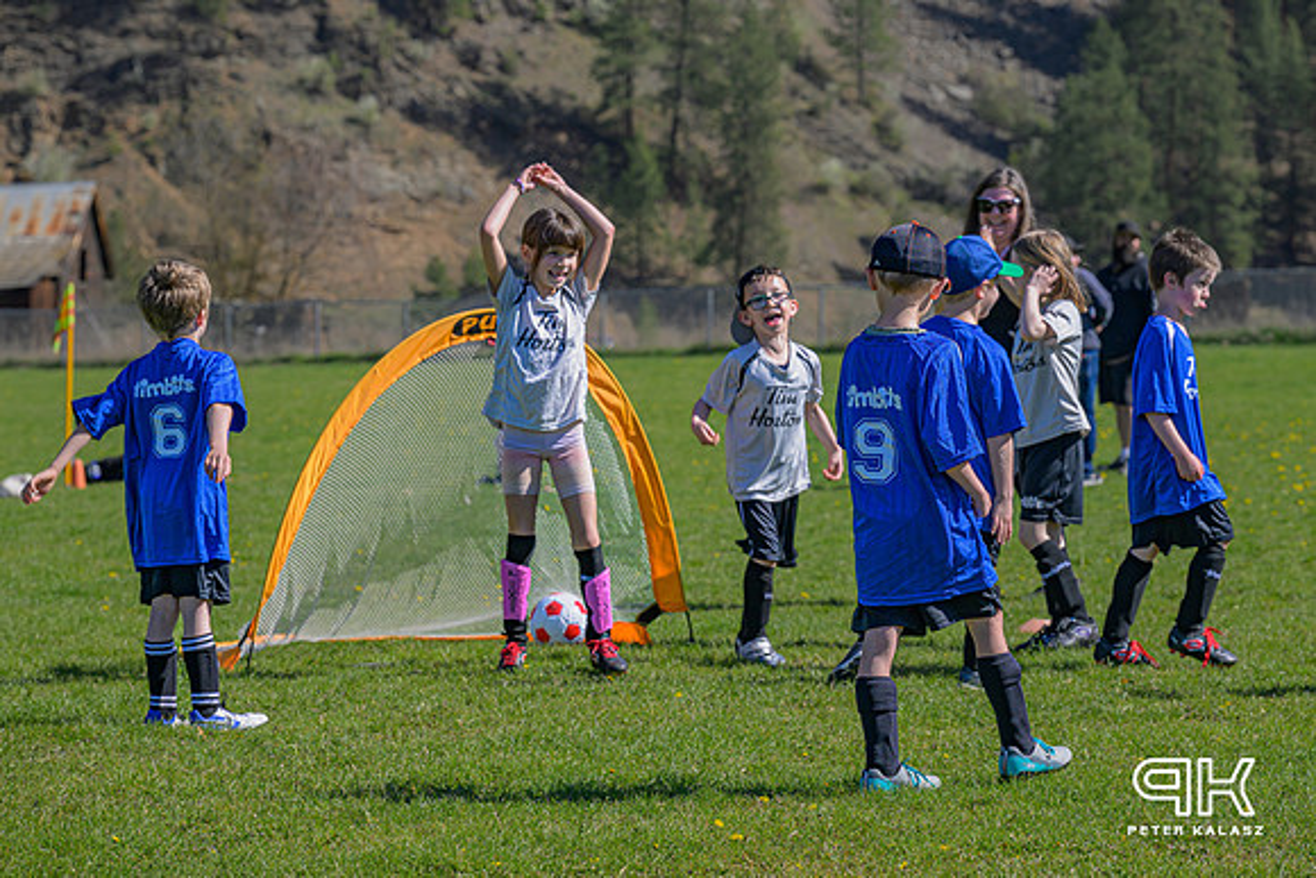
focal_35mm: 139
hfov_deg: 14.7
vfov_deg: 9.8
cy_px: 381
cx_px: 665
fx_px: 5097
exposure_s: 1/500
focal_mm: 120
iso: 220
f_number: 6.3
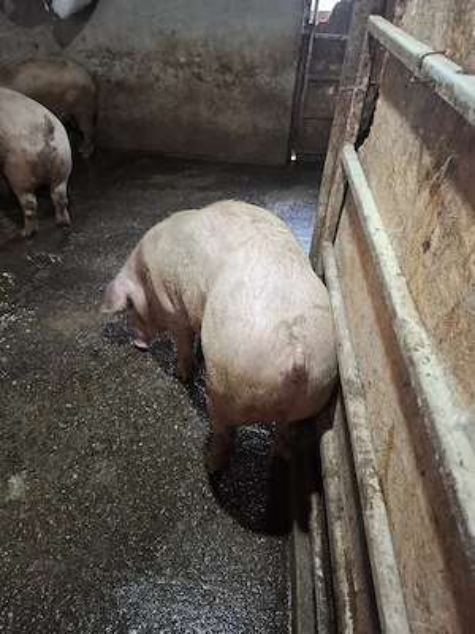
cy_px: 317
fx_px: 421
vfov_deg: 73.9
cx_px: 238
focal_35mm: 23
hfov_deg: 58.9
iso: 400
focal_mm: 5.54
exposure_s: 1/33
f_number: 1.8
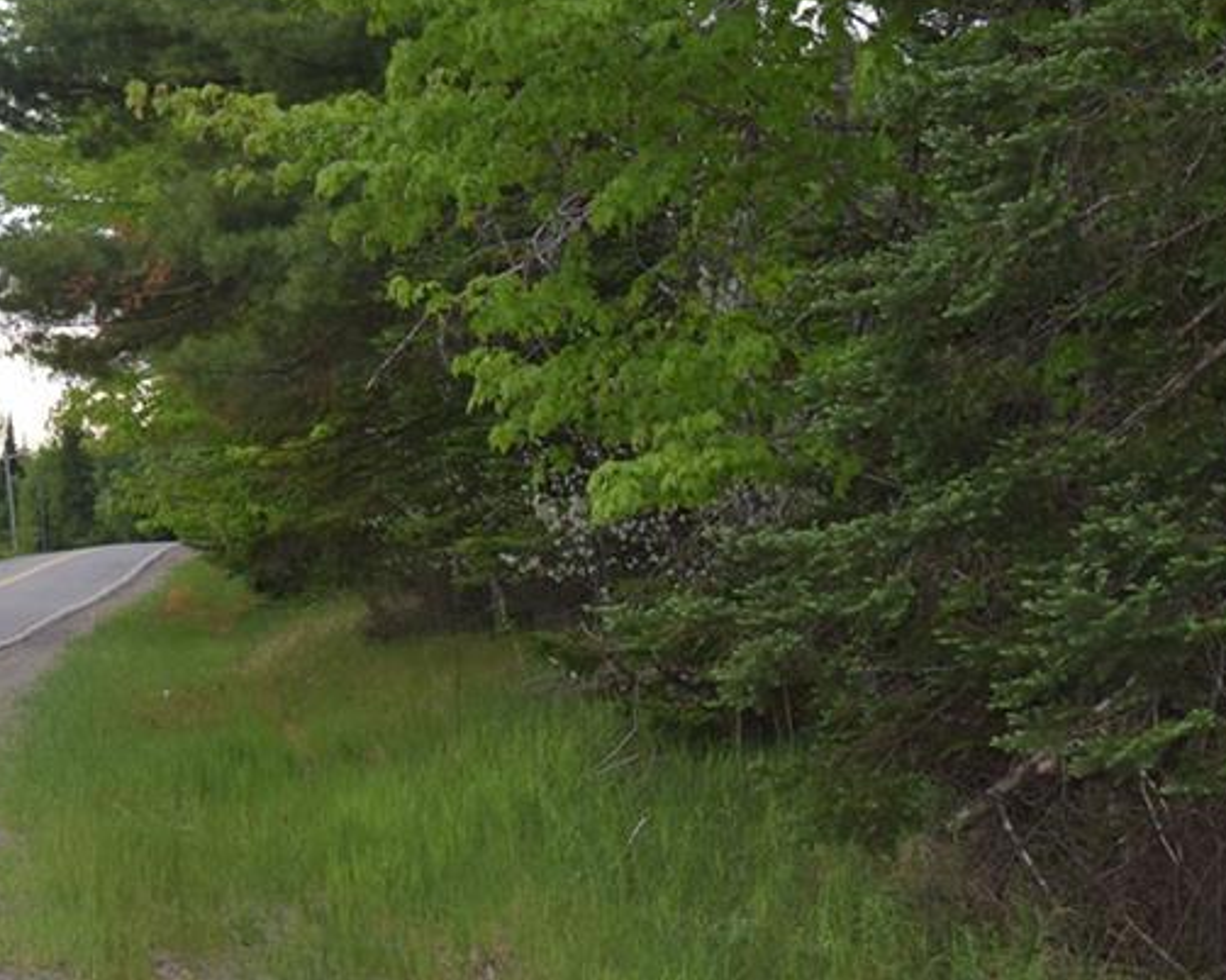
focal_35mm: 86
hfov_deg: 22.2
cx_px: 444
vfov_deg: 17.8
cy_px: 254
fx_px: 3119
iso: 400
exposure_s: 1/125
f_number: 5.6
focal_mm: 30
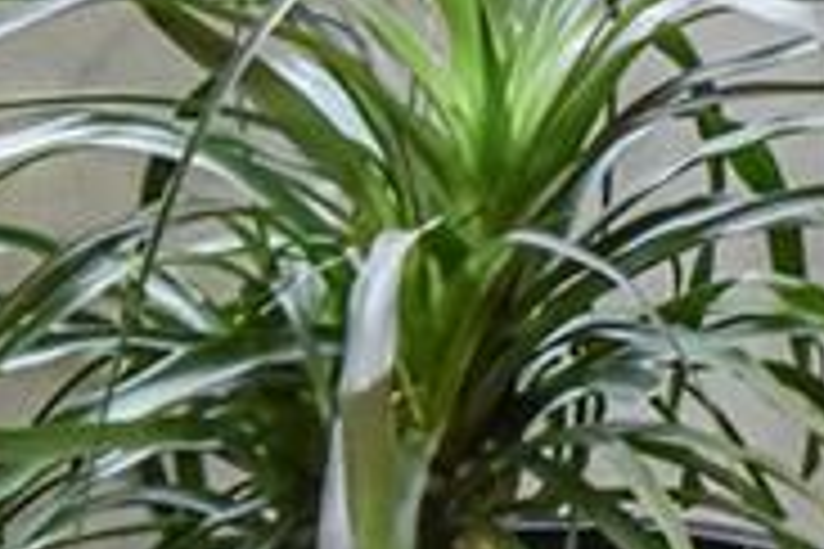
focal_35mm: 123
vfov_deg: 9.6
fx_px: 2815
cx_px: 1567
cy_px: -844
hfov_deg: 14.3
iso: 4000
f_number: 11
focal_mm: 22
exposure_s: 1/500
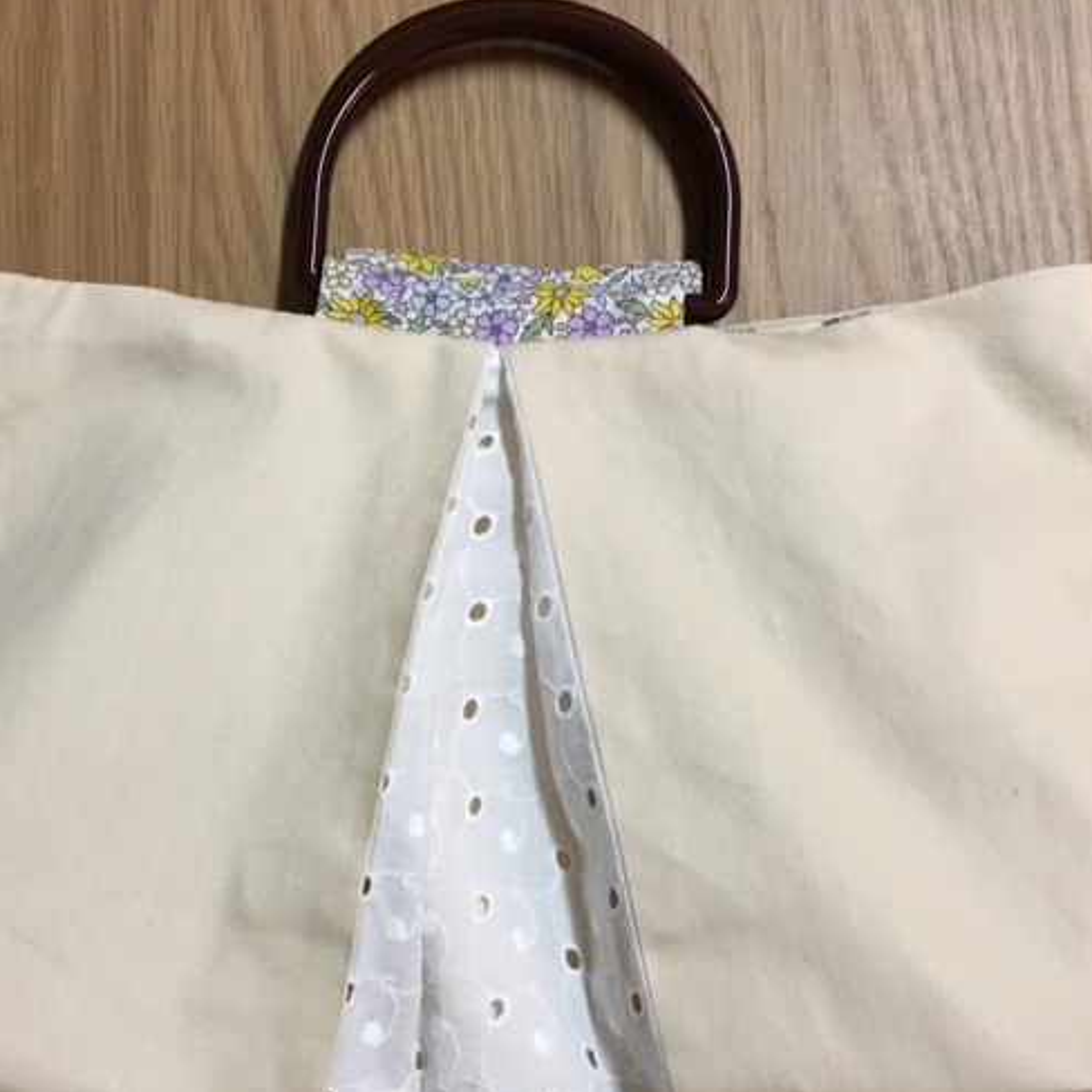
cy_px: 649
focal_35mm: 42
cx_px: 463
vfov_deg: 39.9
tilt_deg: -84.7
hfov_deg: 39.9
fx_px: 1499
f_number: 2.2
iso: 100
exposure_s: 1/10
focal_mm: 4.15
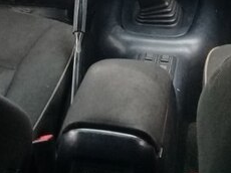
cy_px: -74
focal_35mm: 89
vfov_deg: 15.5
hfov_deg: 22.0
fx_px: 593
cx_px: 89
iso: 160
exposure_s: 1/33
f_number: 2.2
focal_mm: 3.3
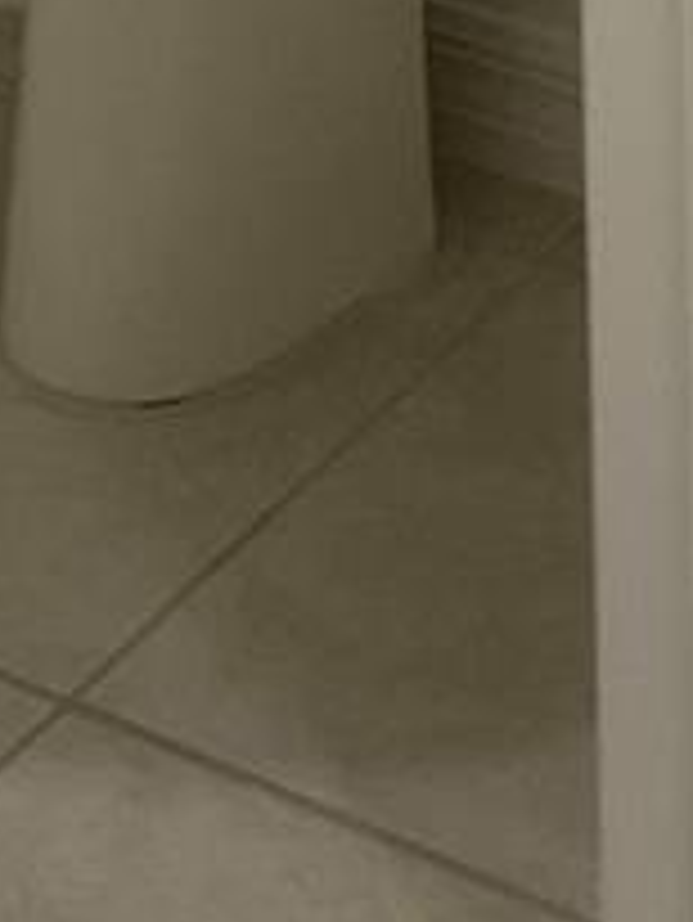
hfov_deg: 8.7
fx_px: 4533
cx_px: 297
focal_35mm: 170
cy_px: -1511
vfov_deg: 9.8
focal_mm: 3
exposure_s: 1/60
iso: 40
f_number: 1.8
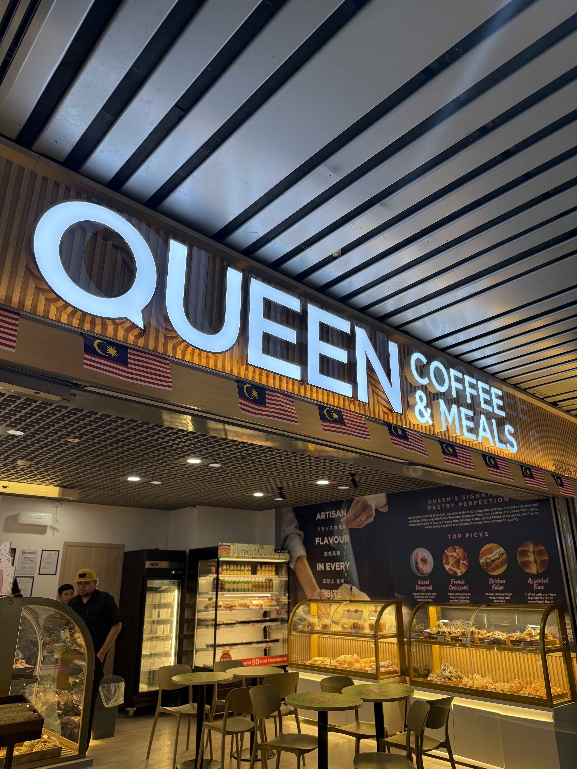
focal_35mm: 24
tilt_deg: +20.9
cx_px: 288
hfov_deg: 56.8
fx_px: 533
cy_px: 384
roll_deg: +0.0
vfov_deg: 71.6
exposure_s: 1/100
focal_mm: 6.76
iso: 100
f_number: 1.78
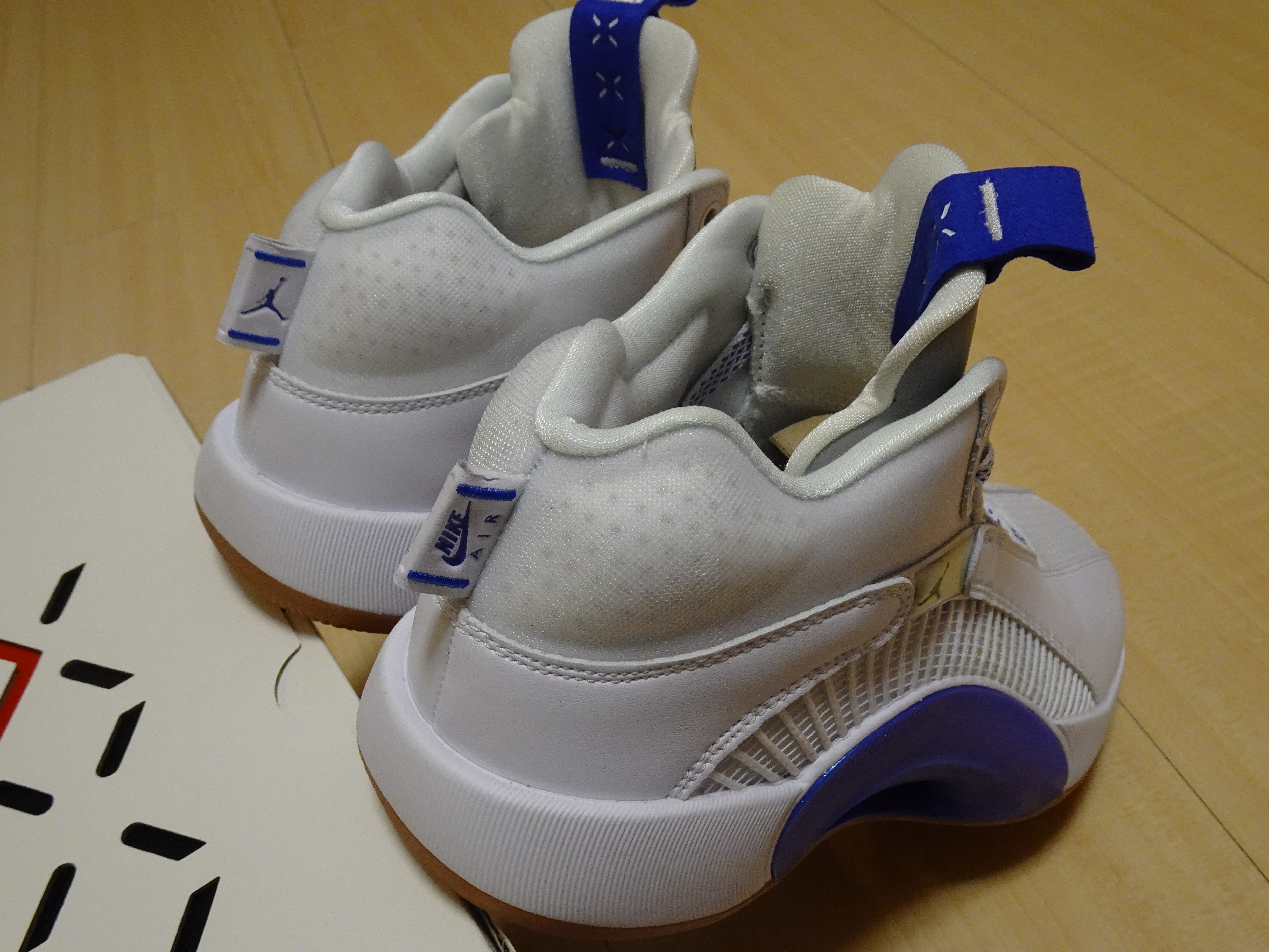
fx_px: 1136
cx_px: 634
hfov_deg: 58.4
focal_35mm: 31
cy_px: 476
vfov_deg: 45.4
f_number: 4
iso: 400
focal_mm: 5.26
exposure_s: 1/40
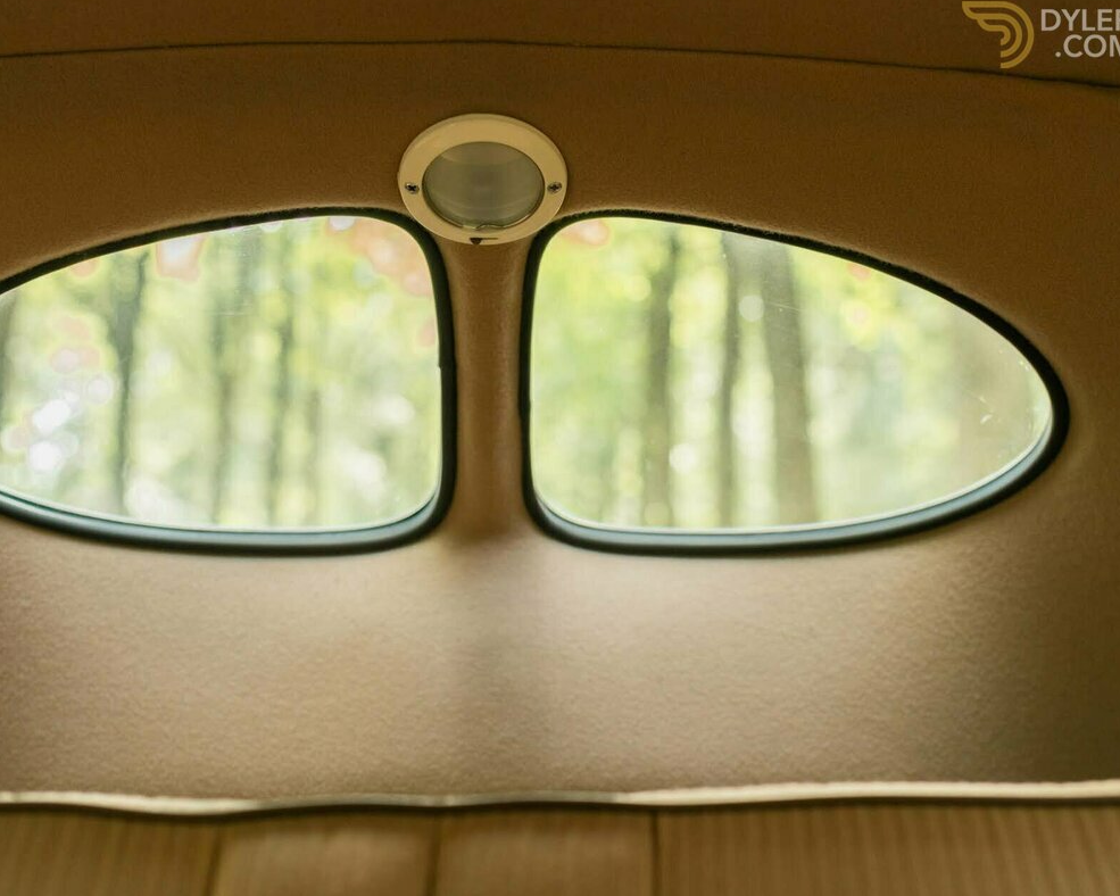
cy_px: 411
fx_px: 1591
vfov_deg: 31.4
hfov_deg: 38.8
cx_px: 570
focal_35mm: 48
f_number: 2.8
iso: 800
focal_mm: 35
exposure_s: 1/125
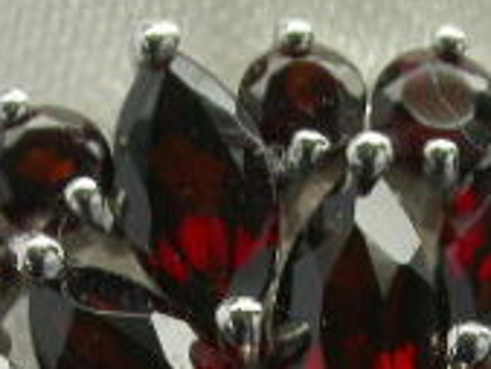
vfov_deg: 4.9
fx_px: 4287
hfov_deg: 6.6
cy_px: 616
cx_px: 322
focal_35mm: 302
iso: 100
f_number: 7.4
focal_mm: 17.7
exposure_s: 1/15.1
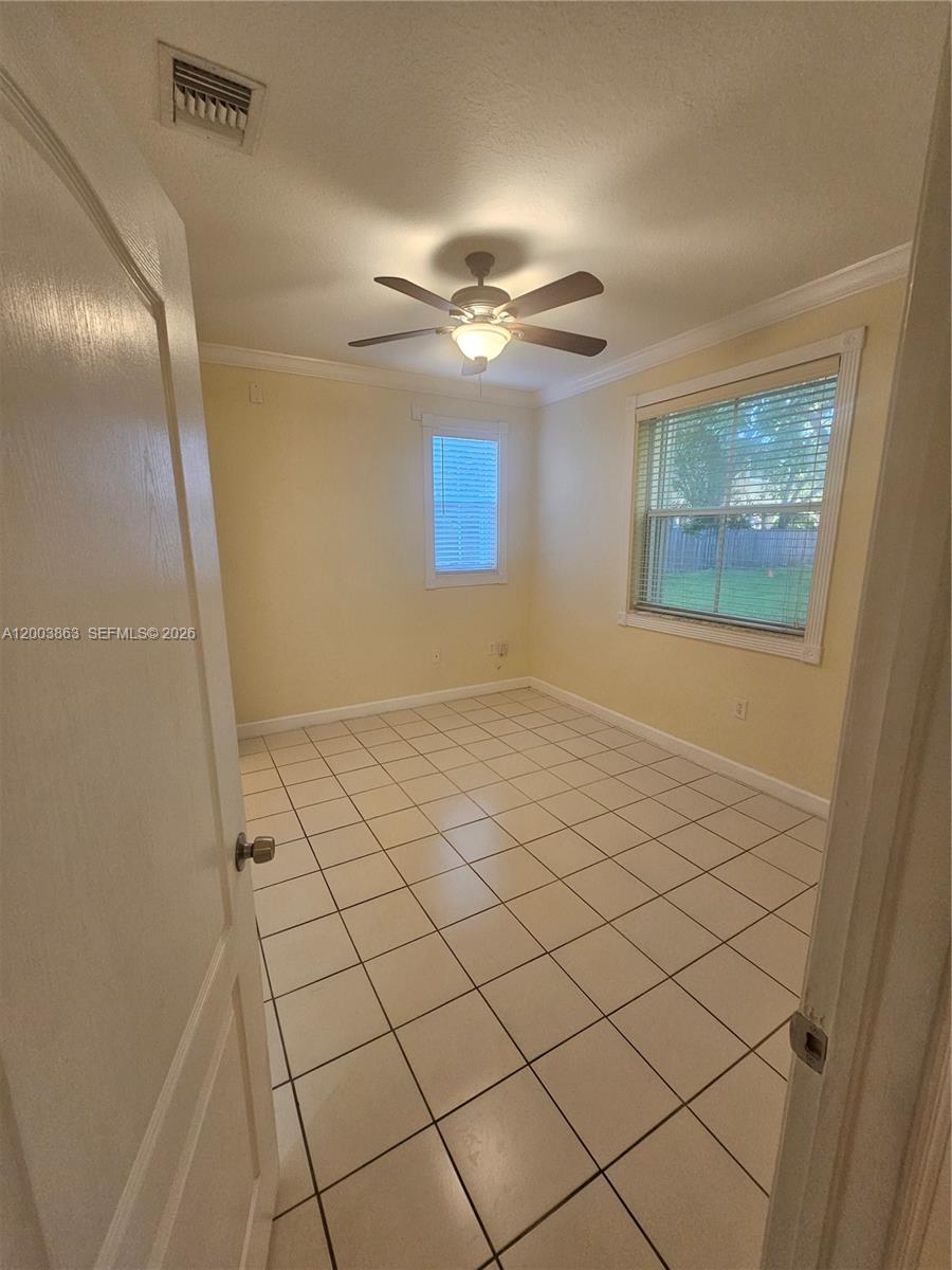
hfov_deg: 89.9
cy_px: 635
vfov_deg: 106.2
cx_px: 476
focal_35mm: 13
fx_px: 477
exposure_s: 1/60
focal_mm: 2.2
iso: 250
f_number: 2.2
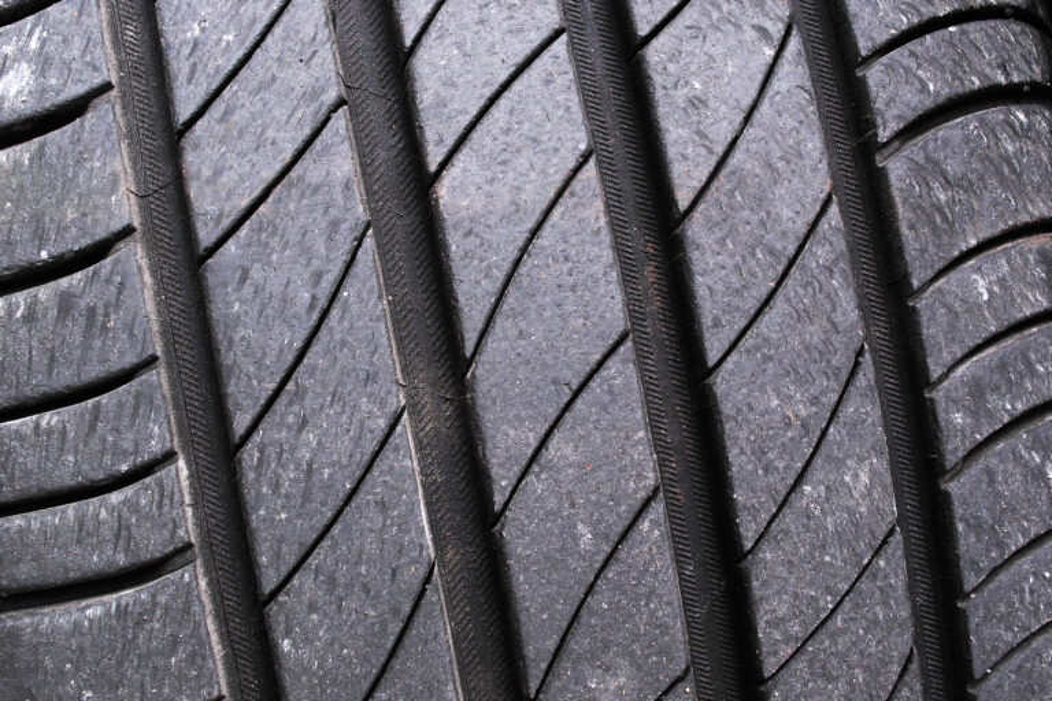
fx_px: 701
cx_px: 526
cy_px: 350
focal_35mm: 24
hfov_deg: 73.7
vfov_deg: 53.1
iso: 200
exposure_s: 1/50
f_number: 6.3
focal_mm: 16
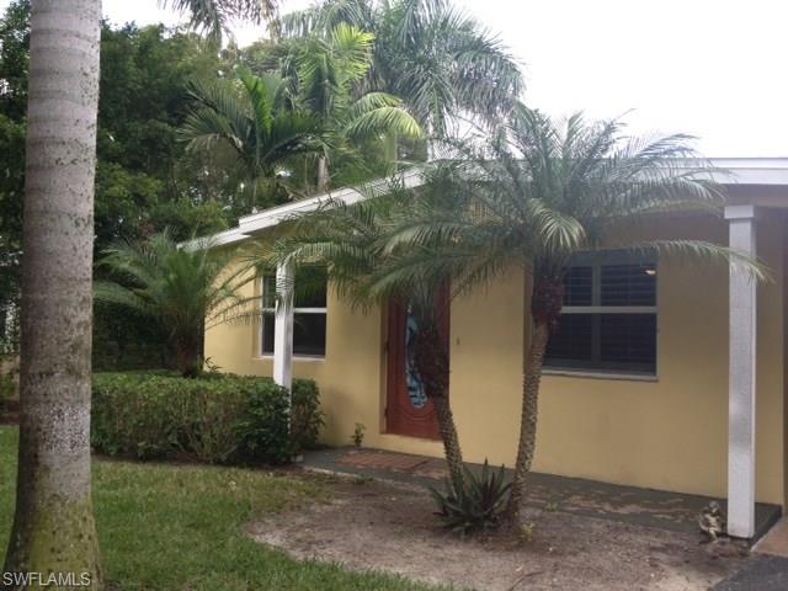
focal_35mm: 35
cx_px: 394
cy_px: 296
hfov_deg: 52.6
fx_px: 797
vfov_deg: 40.7
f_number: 2.4
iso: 64
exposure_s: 1/300
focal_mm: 4.28
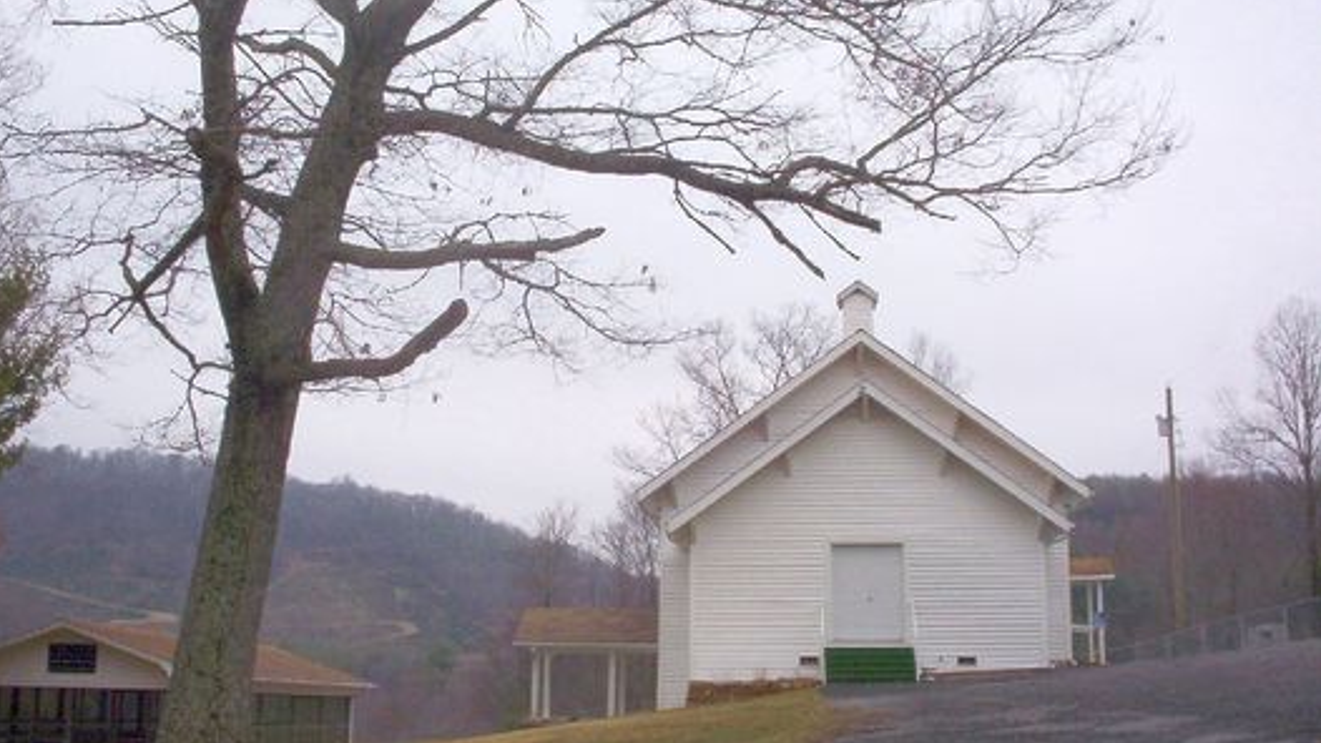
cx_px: 658
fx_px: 1506
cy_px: 365
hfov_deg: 47.4
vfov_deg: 27.7
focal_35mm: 43
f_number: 8
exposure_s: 1/166
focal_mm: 6
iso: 100
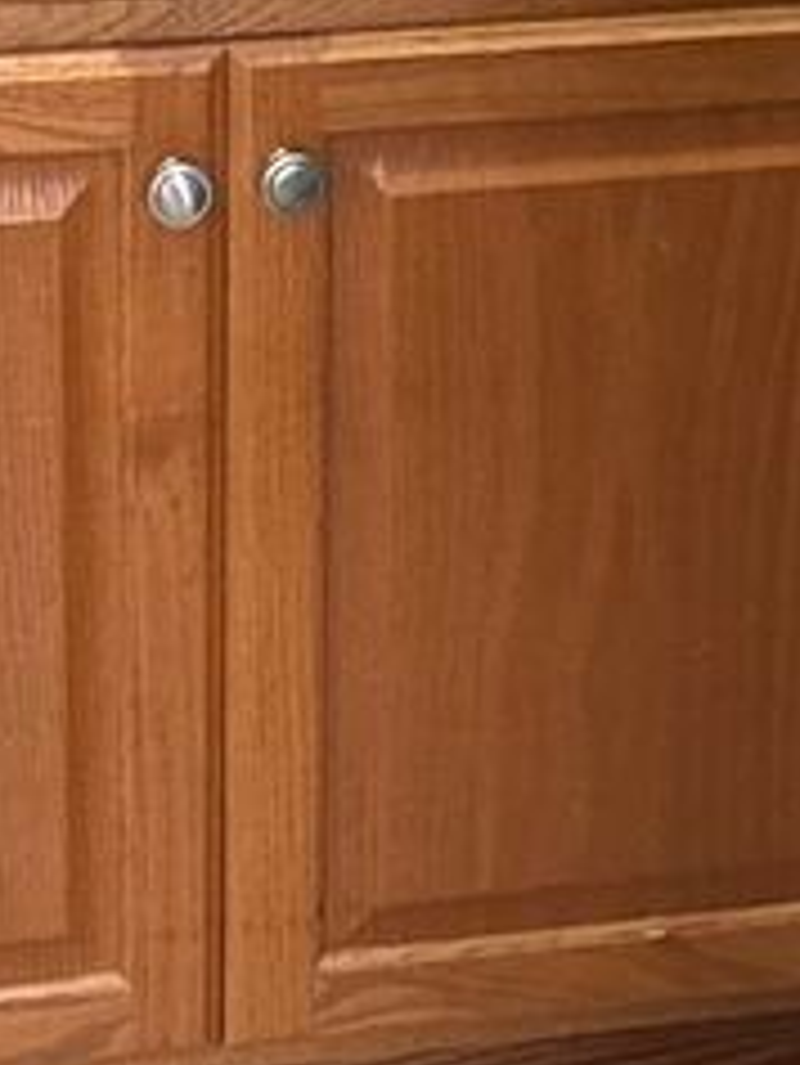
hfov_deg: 9.8
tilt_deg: -21.6
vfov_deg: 12.8
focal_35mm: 152
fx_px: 4680
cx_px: 533
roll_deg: -2.3
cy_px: 18
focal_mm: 6.76
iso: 250
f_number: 1.78
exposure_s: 1/60
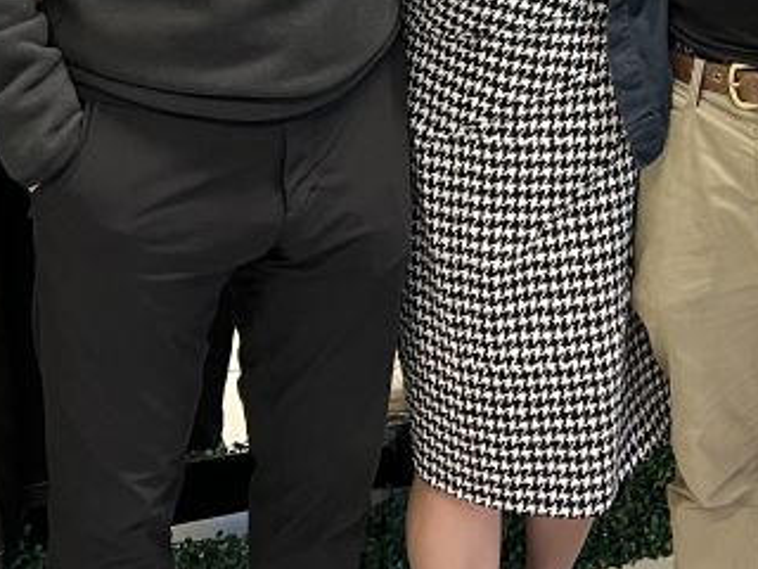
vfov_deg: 16.8
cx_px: 554
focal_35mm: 82
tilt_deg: -11.1
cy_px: -197
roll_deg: +0.9
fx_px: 1796
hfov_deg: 23.6
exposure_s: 1/50
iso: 160
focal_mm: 5.7
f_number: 1.5
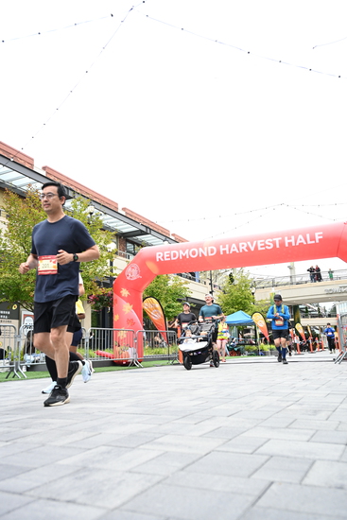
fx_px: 419
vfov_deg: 63.6
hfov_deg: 45.0
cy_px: 260
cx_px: 174
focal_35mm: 29
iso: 2000
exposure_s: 1/640
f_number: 4
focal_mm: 29
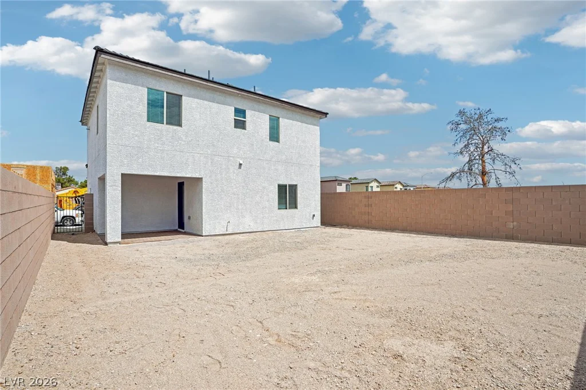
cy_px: 195
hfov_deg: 96.8
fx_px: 260
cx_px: 293
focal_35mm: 16
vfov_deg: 73.7
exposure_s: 1/640
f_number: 8
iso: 100
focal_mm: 16
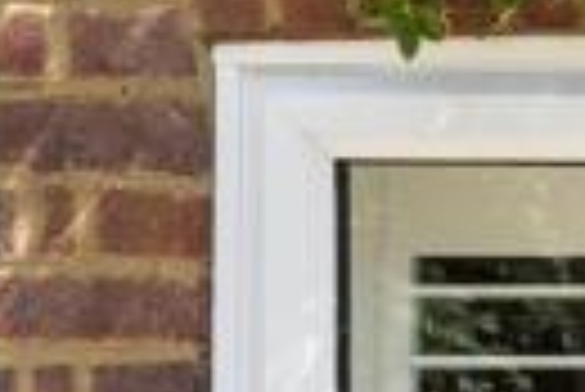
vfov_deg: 4.9
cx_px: 2210
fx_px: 4490
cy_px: 863
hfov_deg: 6.3
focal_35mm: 276
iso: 100
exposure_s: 1/160
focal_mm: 35
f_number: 6.3
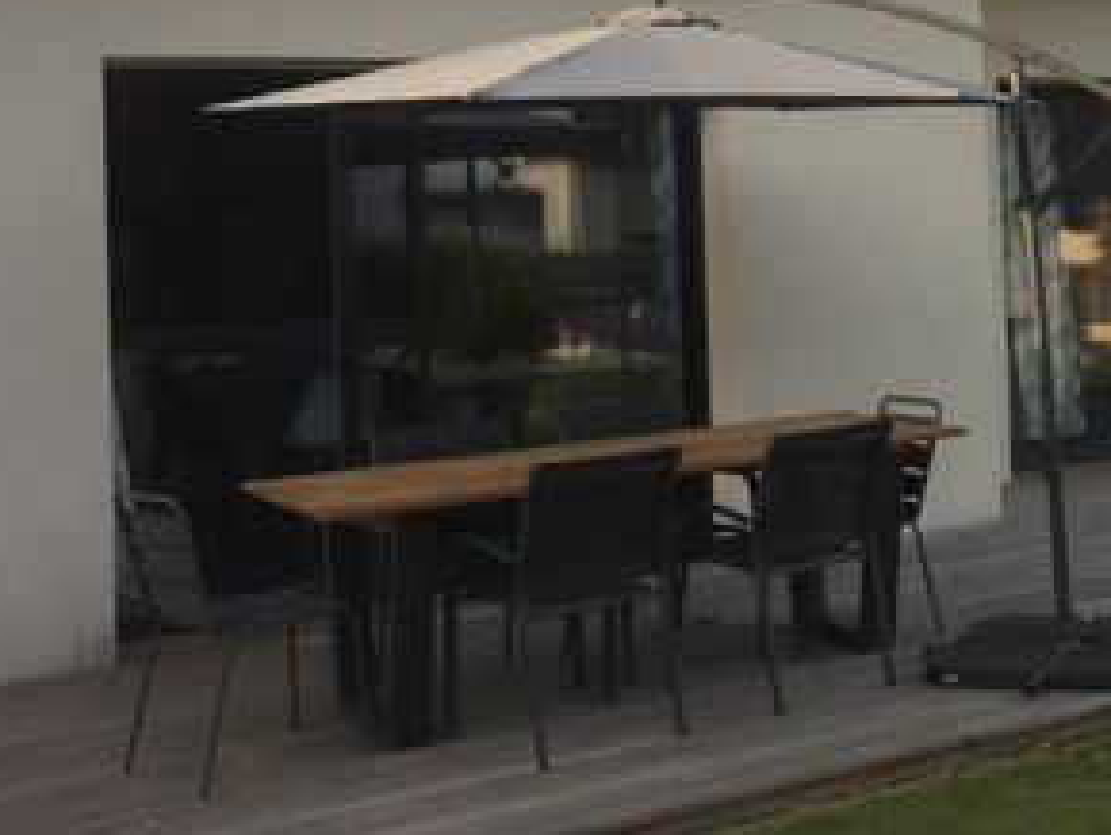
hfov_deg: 30.3
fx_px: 1927
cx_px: 1065
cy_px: 138
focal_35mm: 60
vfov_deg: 24.0
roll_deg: +2.8
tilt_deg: +4.0
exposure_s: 1/573
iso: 32
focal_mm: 4.15
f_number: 2.2
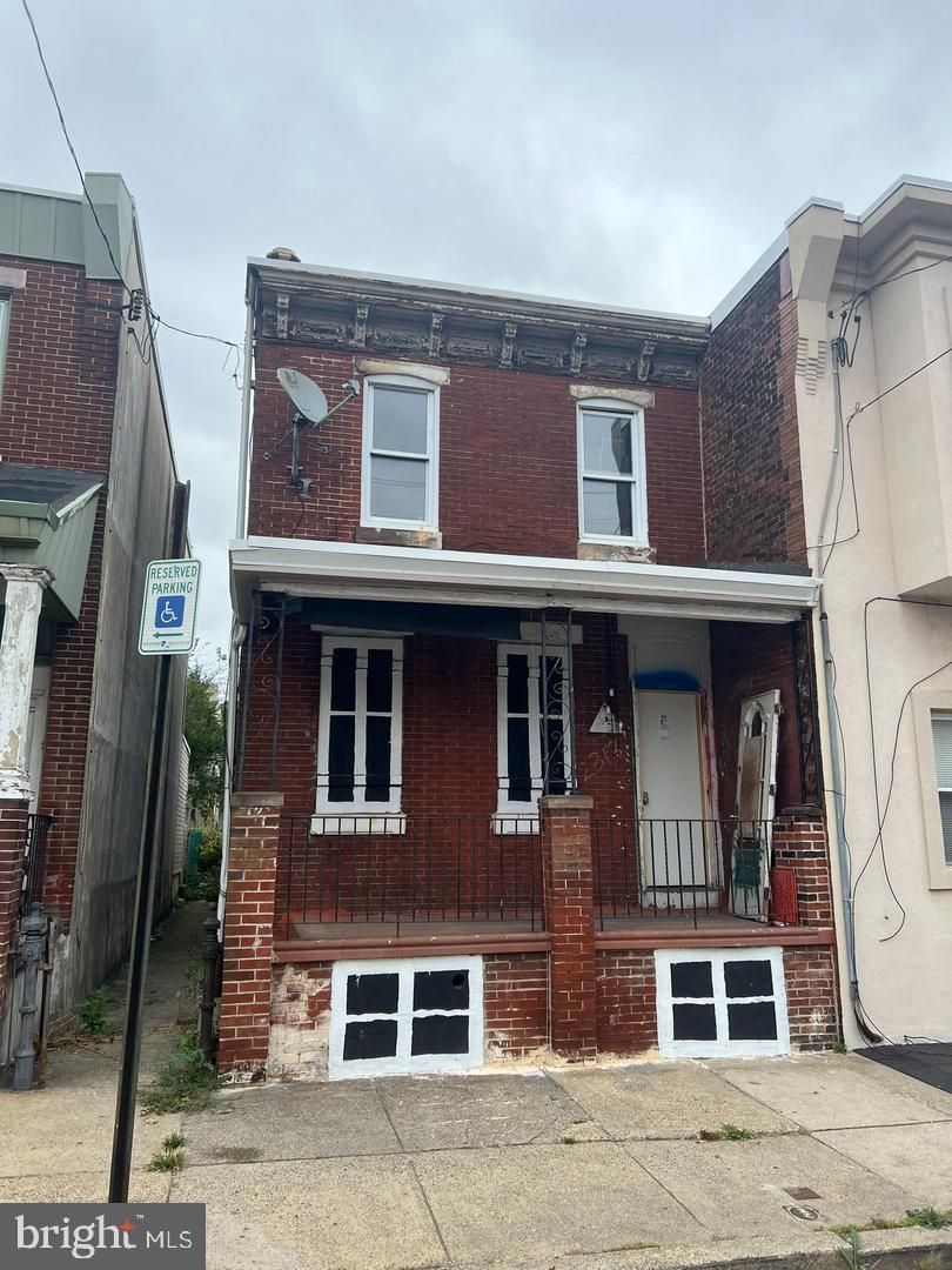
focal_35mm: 26
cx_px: 476
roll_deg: -0.8
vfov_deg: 67.3
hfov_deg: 53.1
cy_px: 635
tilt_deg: +11.3
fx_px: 953
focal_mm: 5.7
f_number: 1.5
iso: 50
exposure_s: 1/1934
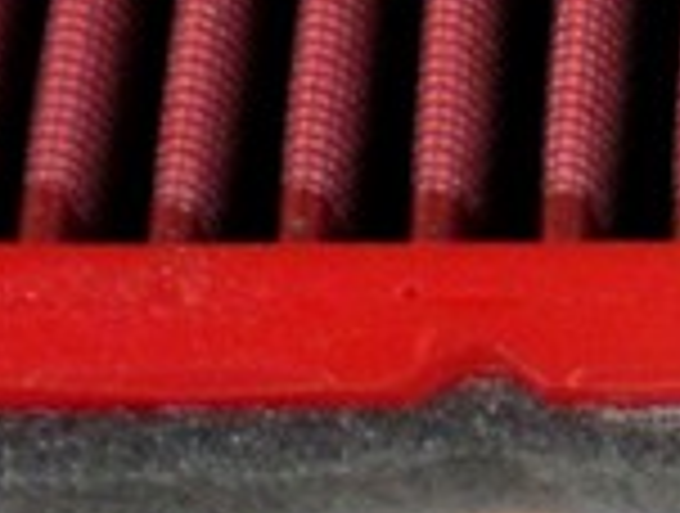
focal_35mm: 251
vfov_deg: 5.9
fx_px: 4942
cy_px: -180
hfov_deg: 7.5
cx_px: 1500
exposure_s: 1/65.2
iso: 138
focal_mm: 6.3
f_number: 3.1
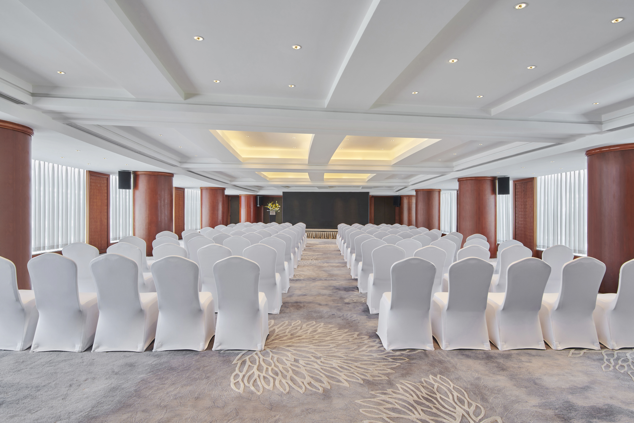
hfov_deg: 86.9
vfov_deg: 64.6
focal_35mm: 19
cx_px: 317
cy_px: 212
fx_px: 335
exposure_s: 1/4
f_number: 11
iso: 100
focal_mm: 19
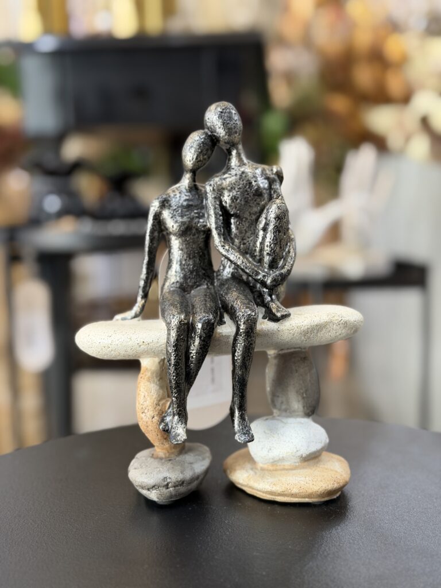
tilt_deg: -8.3
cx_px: 220
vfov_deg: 39.7
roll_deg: +0.0
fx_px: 815
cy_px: 294
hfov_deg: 30.3
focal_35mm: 48
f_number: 1.78
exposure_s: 1/60
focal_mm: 6.76
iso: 160
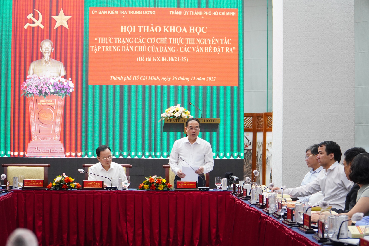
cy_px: 123
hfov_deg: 23.0
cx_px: 184
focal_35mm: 88
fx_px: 907
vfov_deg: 15.4
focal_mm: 59
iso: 1000
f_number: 4
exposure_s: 1/125
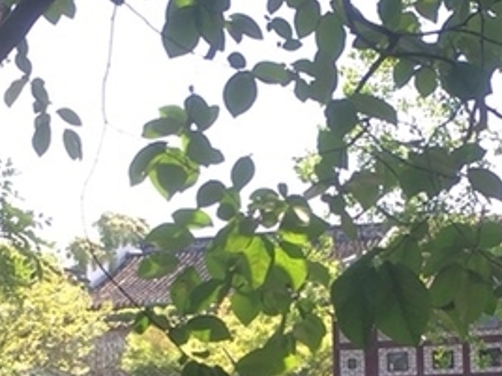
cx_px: 208
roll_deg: +2.0
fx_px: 1610
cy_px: 385
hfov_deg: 17.7
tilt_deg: +0.9
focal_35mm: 111
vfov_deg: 13.1
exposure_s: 1/170
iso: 25
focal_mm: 4.15
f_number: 2.2
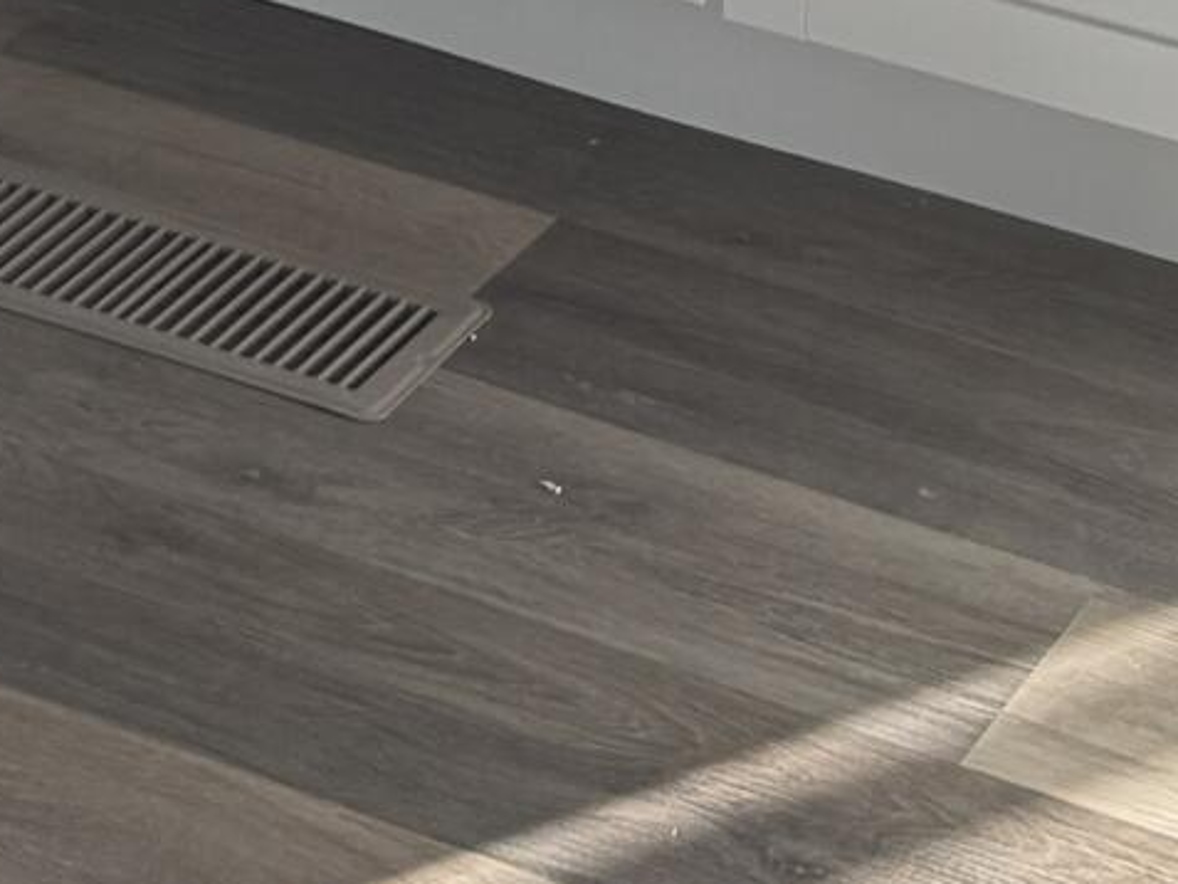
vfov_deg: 8.5
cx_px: 230
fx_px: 5140
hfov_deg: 13.0
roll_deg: -1.1
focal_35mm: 151
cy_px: -1595
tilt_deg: -8.0
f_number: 1.78
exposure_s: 1/121
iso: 80
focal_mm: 6.76
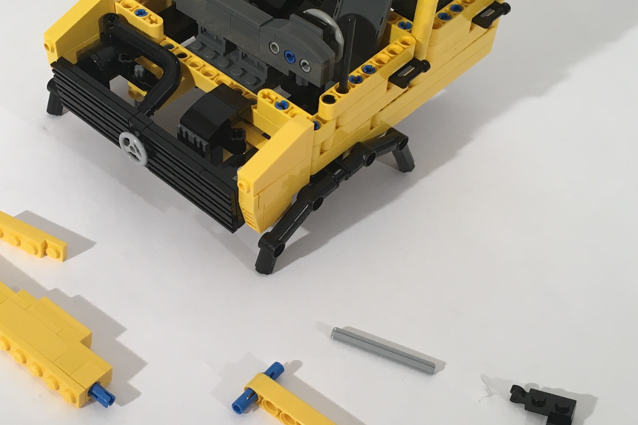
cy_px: 219
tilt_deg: -44.5
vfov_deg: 24.2
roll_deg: -4.6
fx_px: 992
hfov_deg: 35.4
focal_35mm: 56
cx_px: 238
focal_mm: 4.15
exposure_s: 1/40
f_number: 2.2
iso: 25
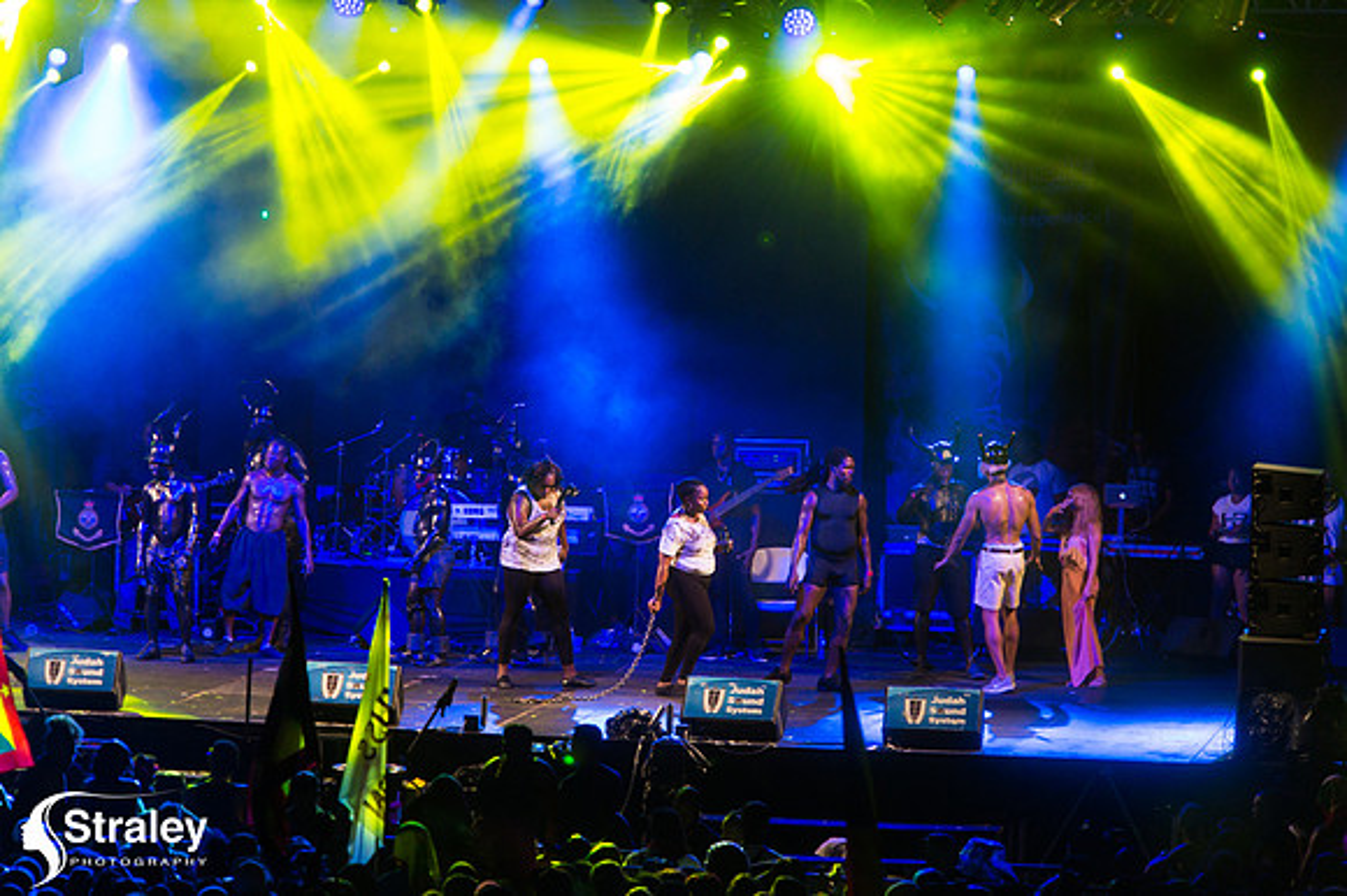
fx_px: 7292
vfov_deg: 7.0
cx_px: 674
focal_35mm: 195
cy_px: 448
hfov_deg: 10.6
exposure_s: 1/200
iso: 2500
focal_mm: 195
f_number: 5.6
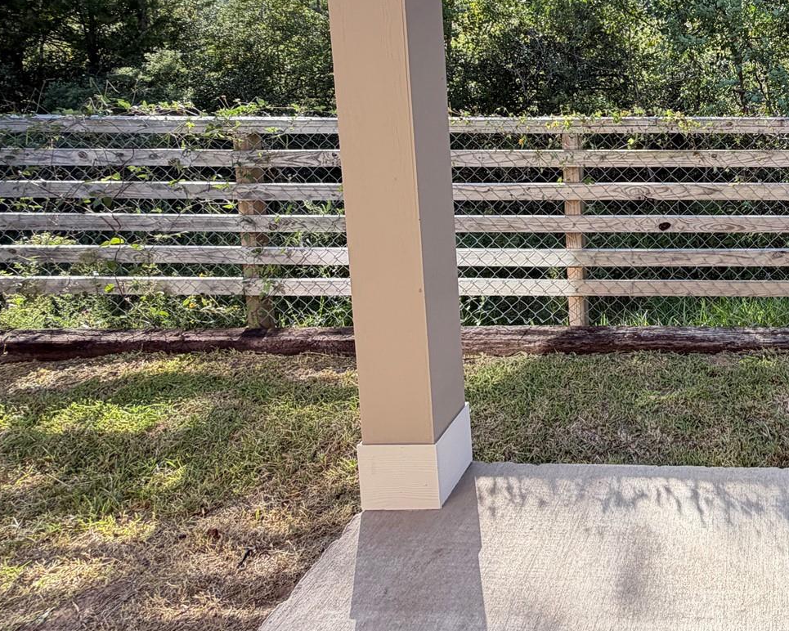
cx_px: 765
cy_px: 101
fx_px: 677
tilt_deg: -7.4
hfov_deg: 50.5
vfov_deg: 46.5
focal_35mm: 29
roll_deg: +0.7
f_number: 2.2
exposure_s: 1/225
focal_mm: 2.22
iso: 50
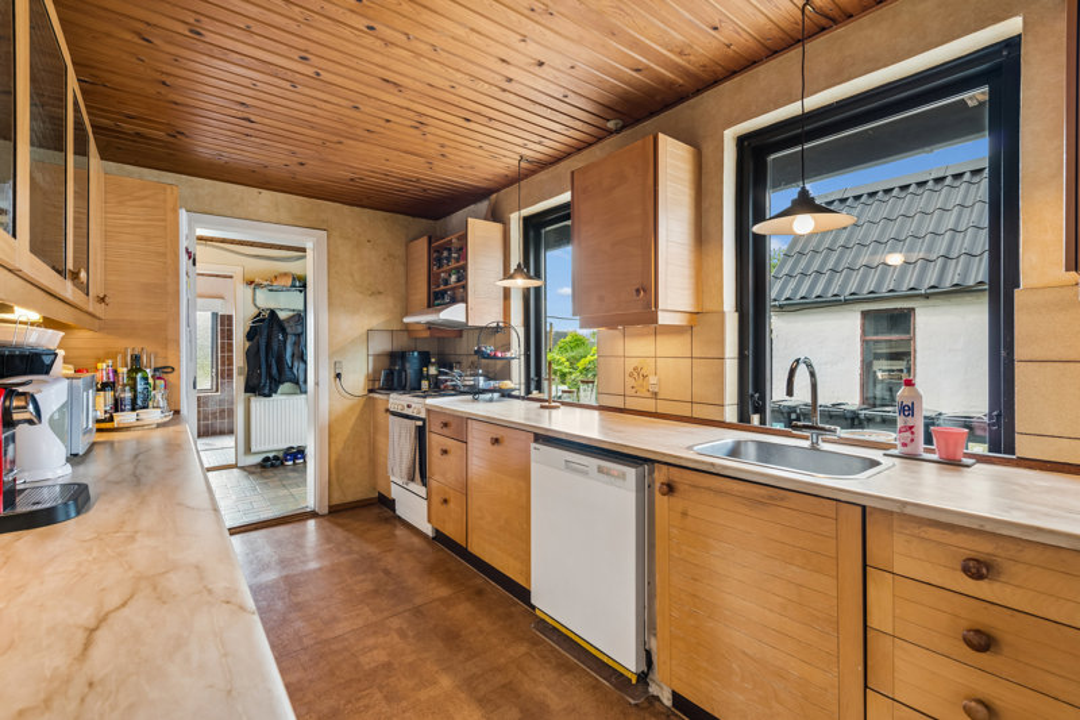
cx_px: 540
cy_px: 360
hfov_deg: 96.7
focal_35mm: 16
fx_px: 480
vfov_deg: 73.7
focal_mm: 16
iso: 200
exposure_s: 1/4
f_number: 10
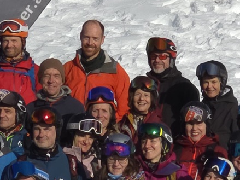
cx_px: -35
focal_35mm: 377
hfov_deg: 5.2
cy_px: 213
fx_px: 2613
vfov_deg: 3.9
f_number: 2.4
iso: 50
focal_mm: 7.9
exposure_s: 1/2328
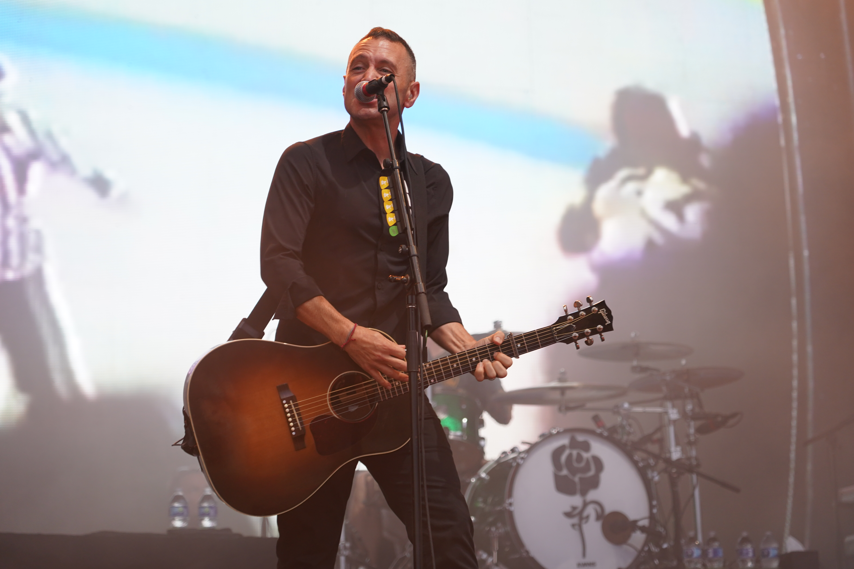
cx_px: 427
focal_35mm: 105
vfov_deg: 13.0
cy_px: 284
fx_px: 2491
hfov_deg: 19.5
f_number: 4
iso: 640
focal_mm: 105
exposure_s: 1/125
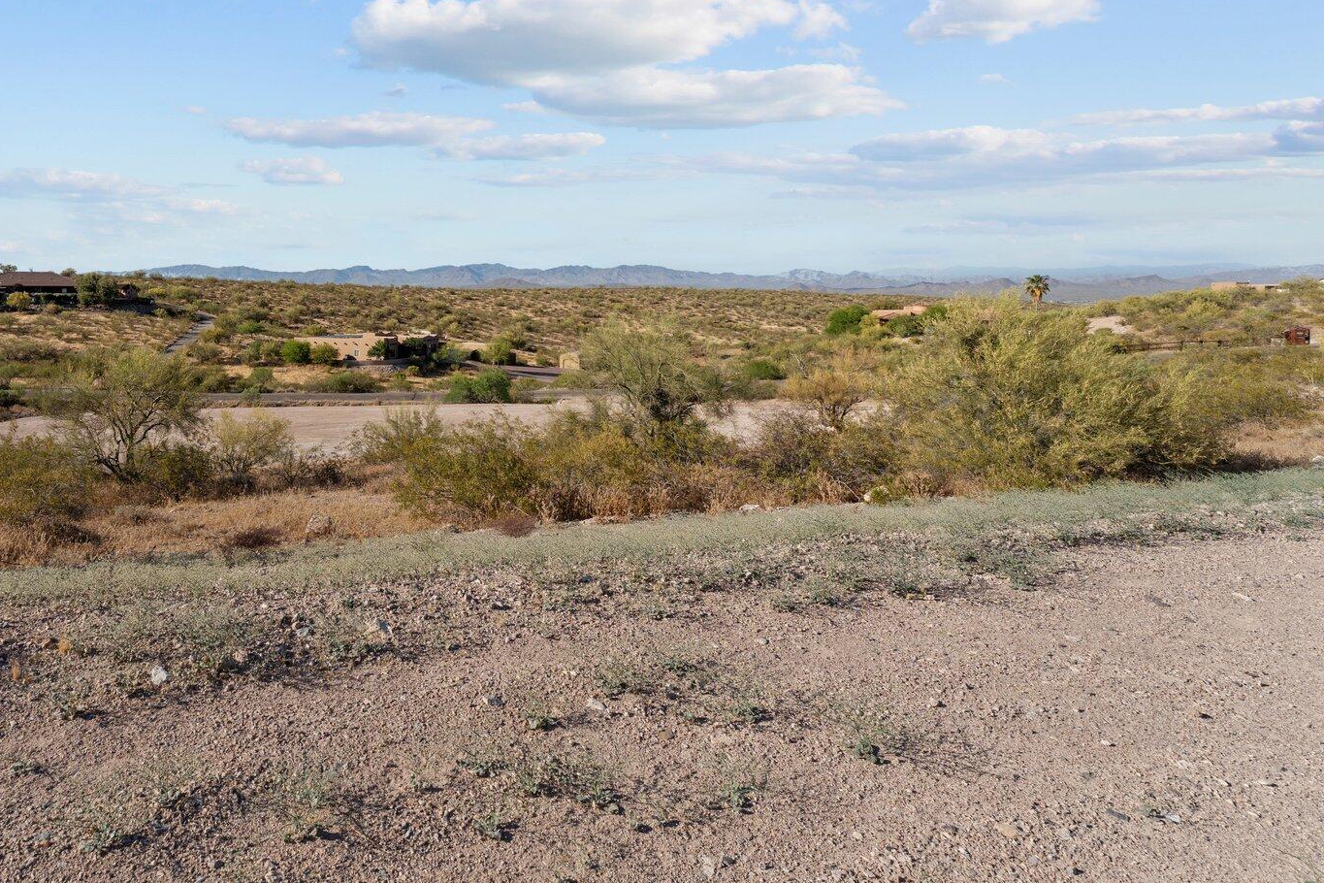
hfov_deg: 77.3
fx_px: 772
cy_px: 301
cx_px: 393
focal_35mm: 21
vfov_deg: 58.3
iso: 400
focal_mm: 14
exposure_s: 1/400
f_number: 8
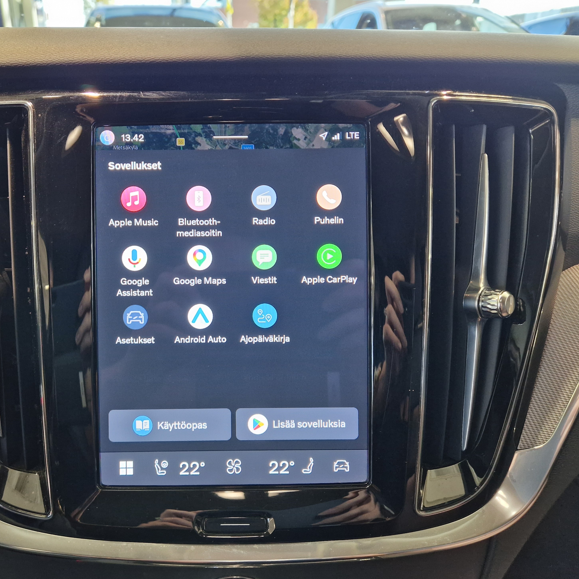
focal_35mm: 28
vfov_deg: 57.3
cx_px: 220
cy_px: 286
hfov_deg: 56.7
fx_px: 530
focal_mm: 5.4
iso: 320
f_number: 1.8
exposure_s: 1/100
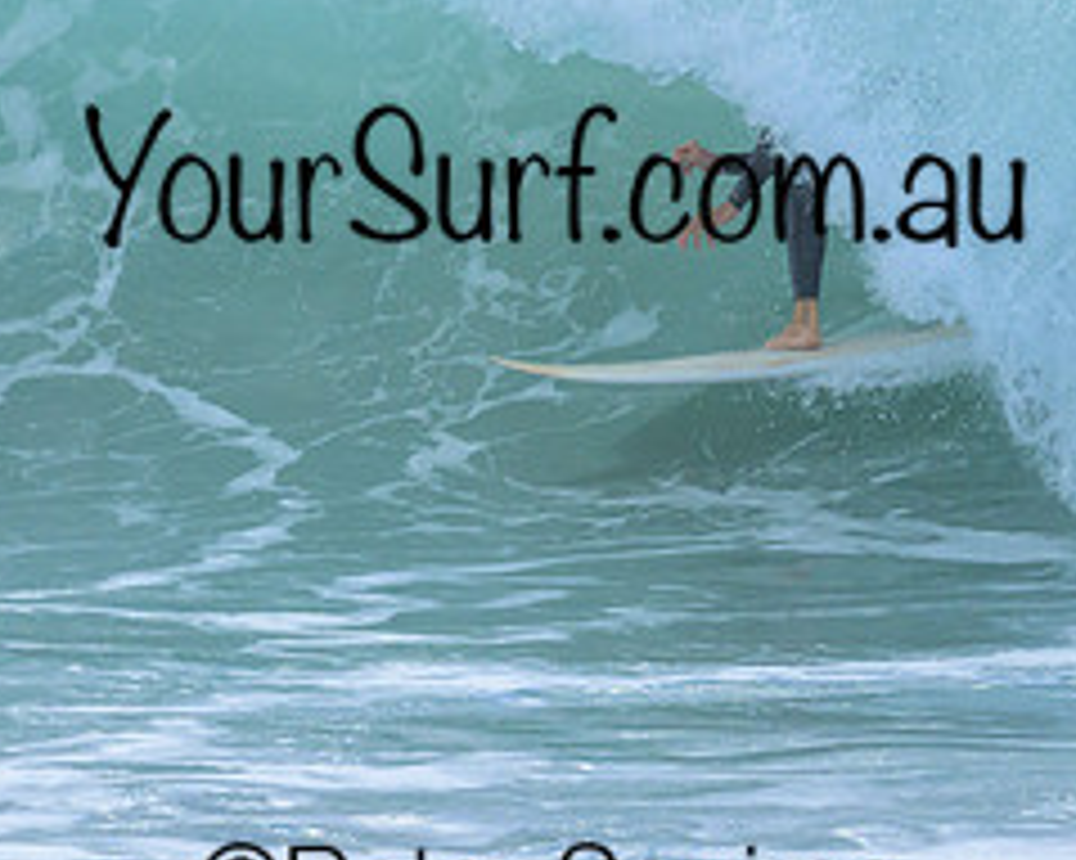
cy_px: 137
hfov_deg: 1.1
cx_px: 549
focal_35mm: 1823
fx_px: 58031
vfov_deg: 0.8
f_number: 6.3
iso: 1100
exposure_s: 1/2500
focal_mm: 800
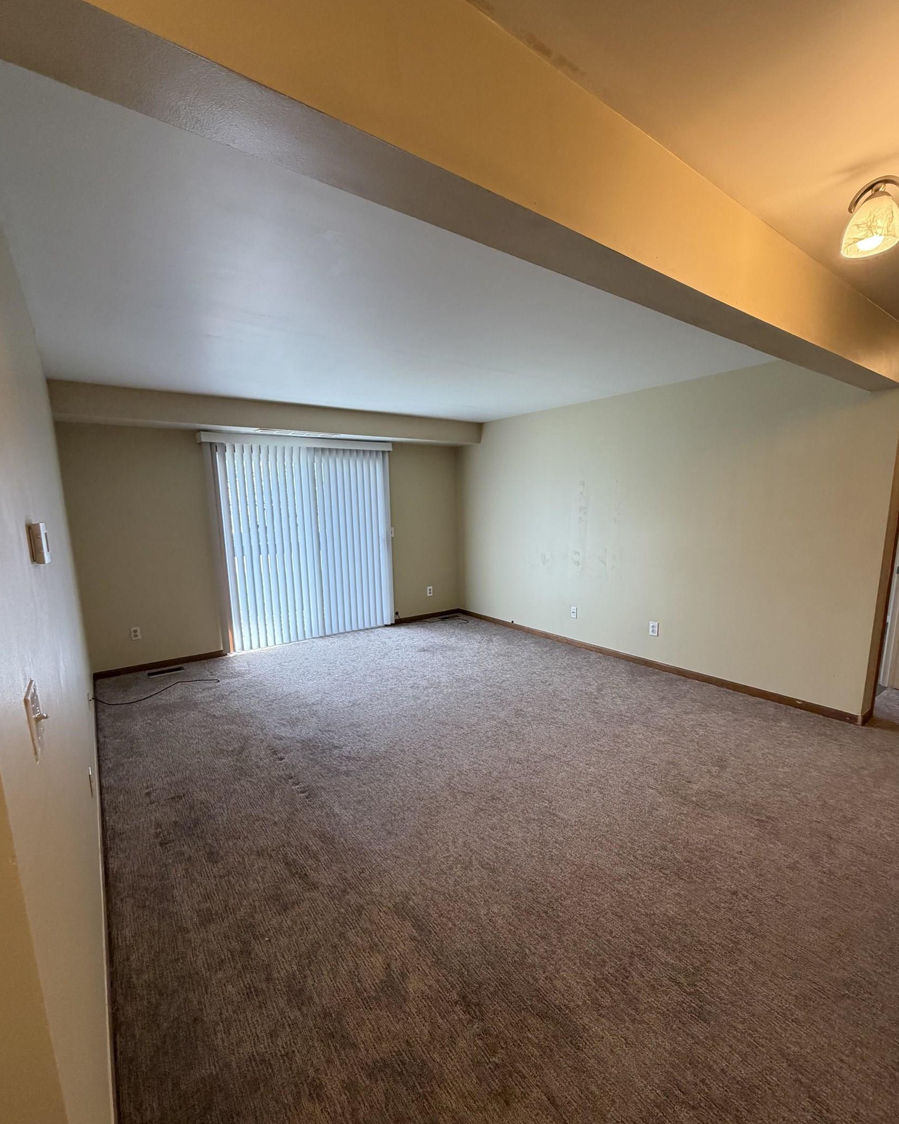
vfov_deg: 96.7
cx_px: 449
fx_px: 499
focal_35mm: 15
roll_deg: +2.0
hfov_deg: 84.0
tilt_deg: -10.0
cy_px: 593
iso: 320
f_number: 2.2
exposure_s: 1/121
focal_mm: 2.22
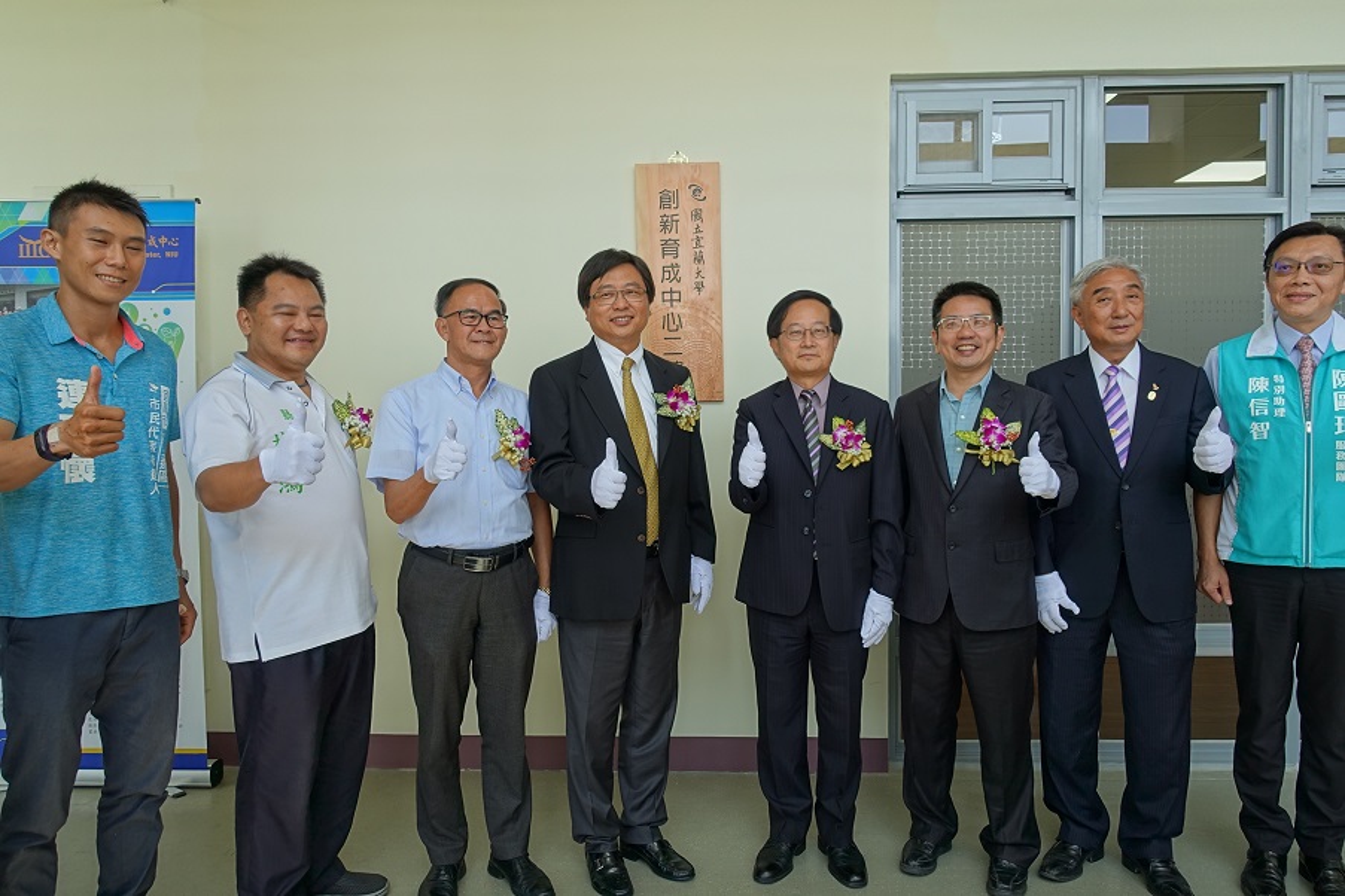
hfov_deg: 71.5
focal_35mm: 25
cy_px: 448
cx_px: 672
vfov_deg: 51.3
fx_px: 934
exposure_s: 1/80
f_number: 3.5
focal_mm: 9.12
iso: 125
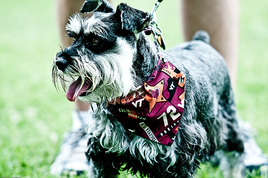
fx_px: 1840
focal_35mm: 248
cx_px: 134
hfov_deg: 8.3
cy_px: 89
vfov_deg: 5.5
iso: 200
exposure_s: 1/800
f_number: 2.8
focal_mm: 165
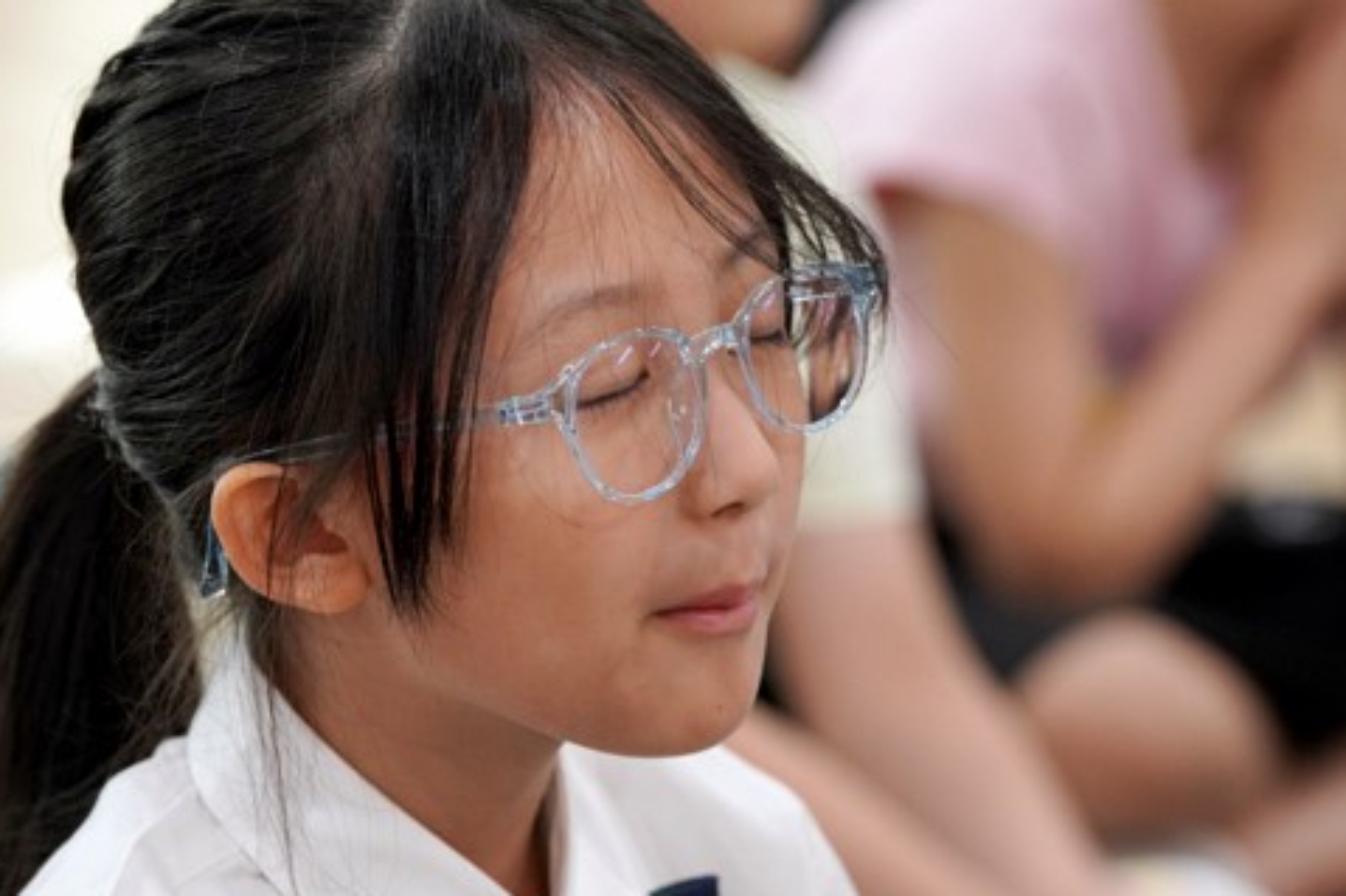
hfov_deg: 8.2
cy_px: 559
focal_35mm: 250
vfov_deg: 5.5
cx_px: 416
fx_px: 9343
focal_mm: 133
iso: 1250
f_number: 4
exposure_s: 1/160
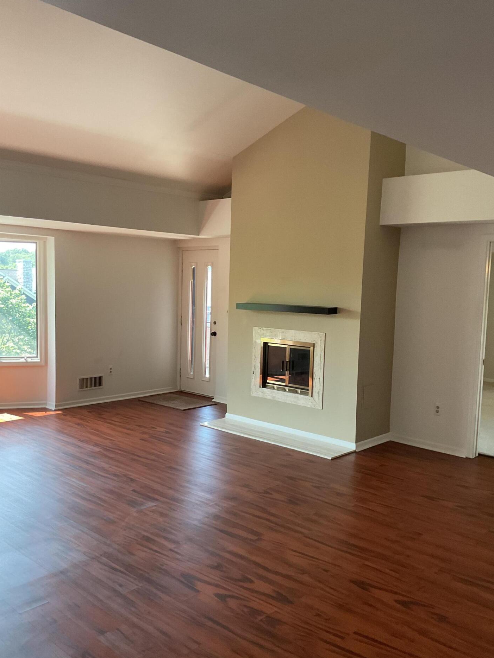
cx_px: 235
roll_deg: +0.6
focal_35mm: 31
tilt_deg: -6.8
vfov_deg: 58.3
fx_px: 590
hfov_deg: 45.4
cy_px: 344
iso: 80
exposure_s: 1/60
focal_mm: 3
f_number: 1.8
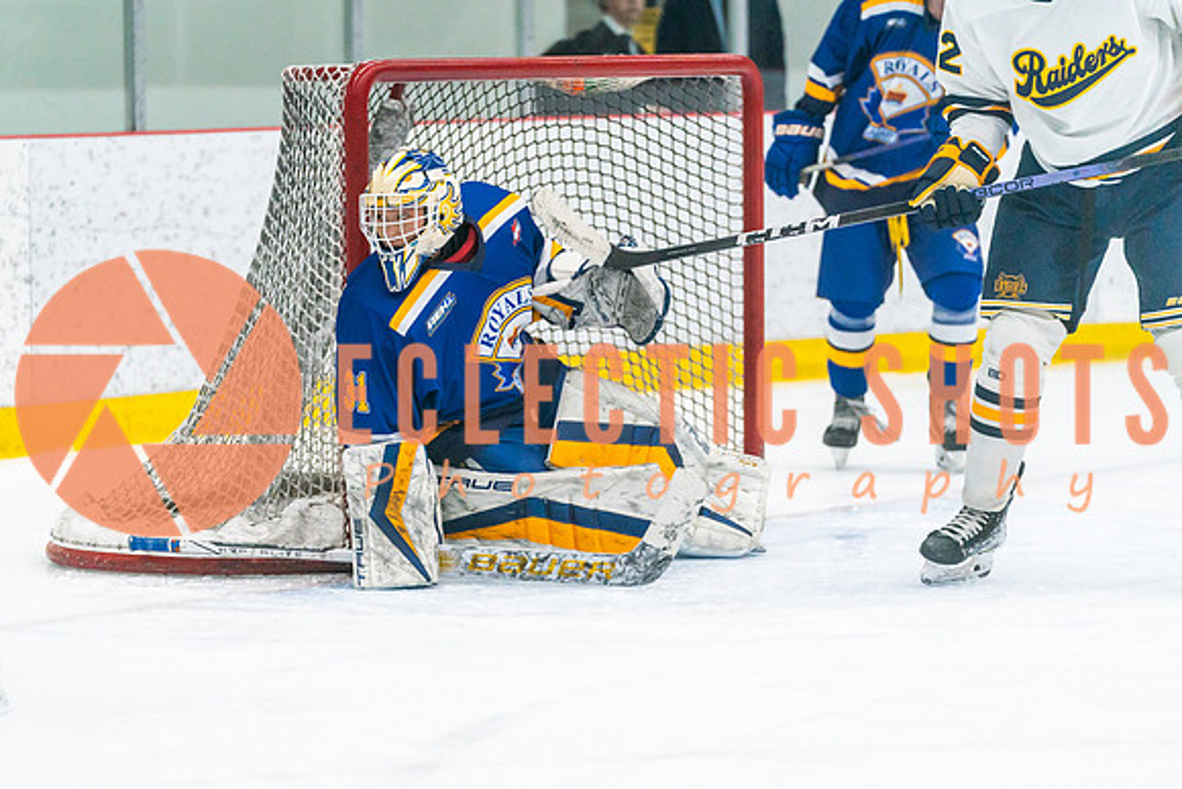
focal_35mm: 179
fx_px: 5879
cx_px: 467
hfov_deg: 11.5
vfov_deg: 7.7
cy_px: 394
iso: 3200
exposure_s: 1/1250
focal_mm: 148
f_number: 2.8
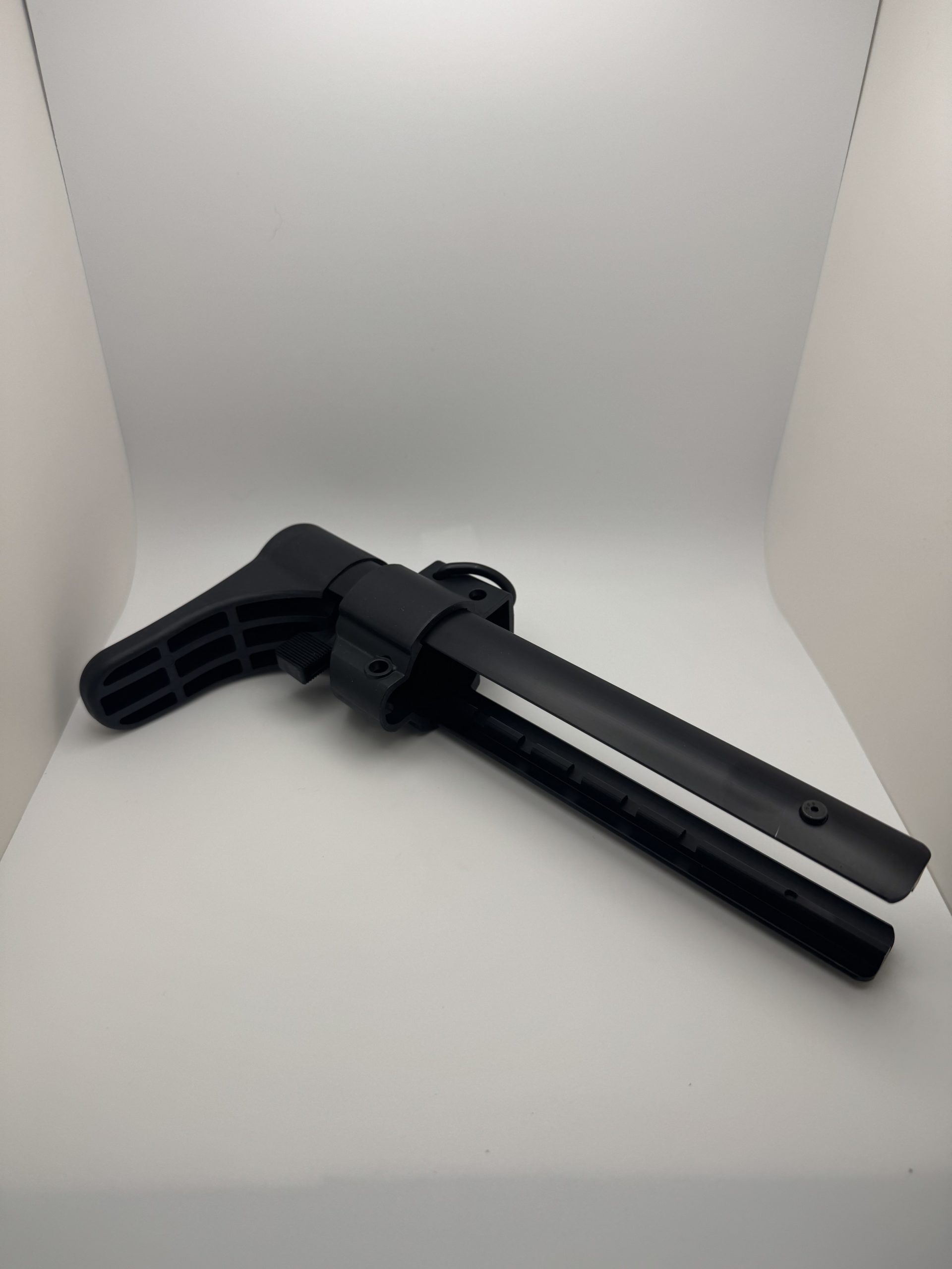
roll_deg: -0.4
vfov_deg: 71.6
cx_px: 476
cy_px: 634
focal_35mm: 24
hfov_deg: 56.8
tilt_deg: -37.0
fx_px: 880
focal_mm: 6.76
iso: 80
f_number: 1.78
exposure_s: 1/730
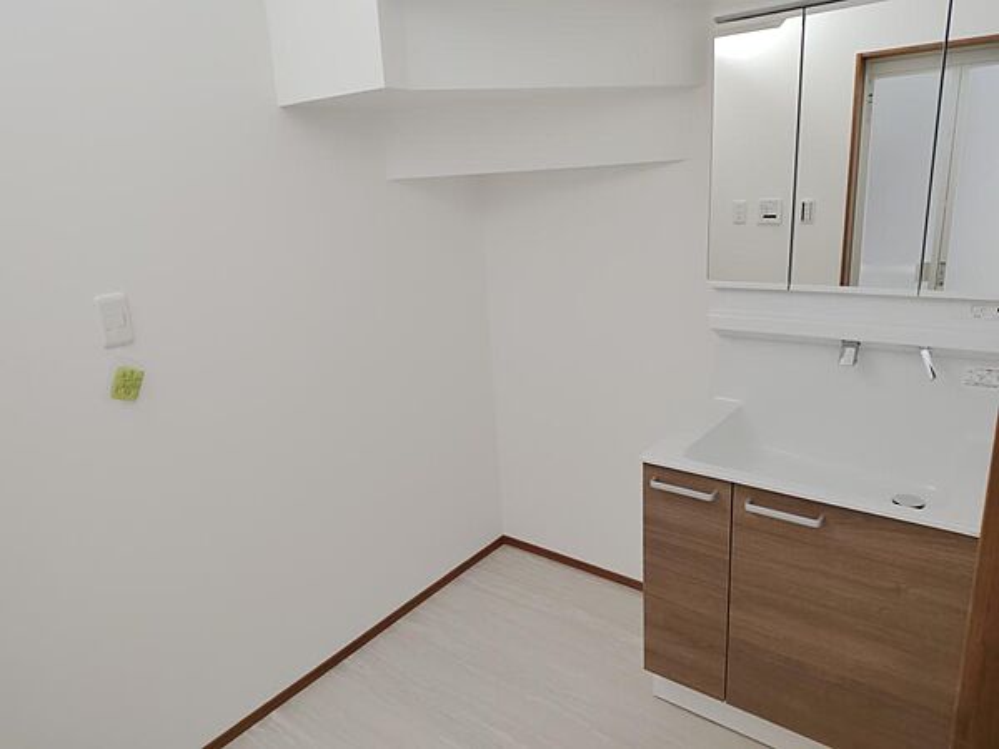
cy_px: 374
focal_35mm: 23
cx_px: 500
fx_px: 664
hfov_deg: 73.9
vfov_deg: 58.9
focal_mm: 5.56
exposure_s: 1/120
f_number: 1.88
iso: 400
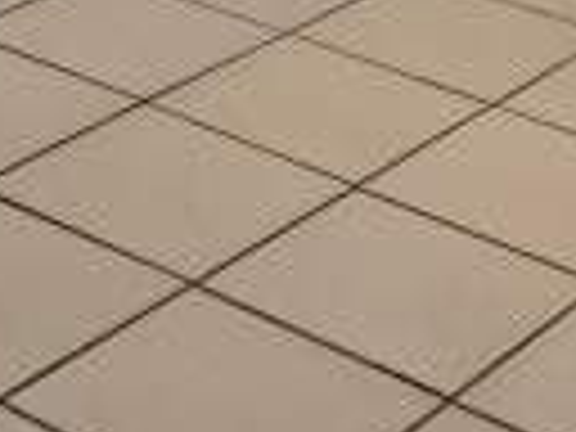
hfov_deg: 13.5
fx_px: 2396
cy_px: -788
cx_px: 4
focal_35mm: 144
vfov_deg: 8.8
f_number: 1.8
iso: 160
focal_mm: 5.4
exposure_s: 1/120
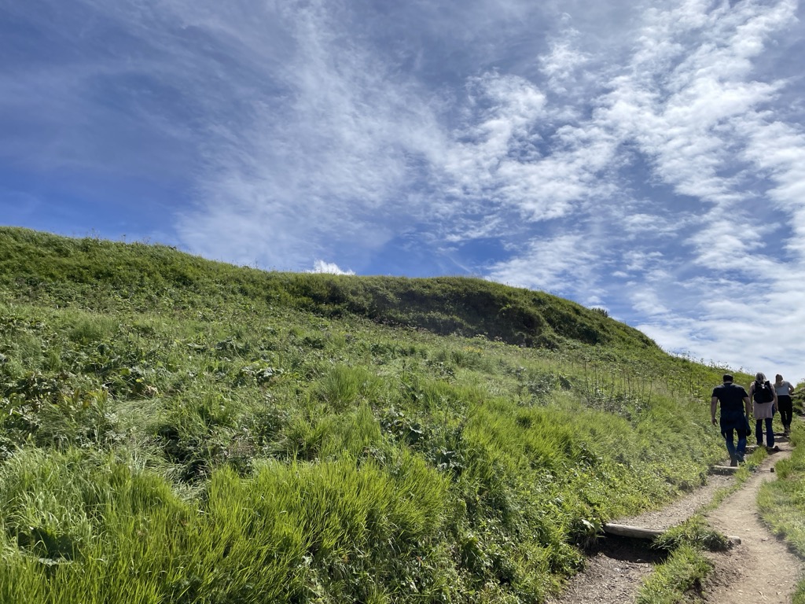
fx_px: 605
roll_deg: -1.7
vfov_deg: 53.1
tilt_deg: +16.1
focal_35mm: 26
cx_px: 402
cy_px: 302
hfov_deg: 67.3
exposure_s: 1/10753
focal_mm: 4.2
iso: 50
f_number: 1.6
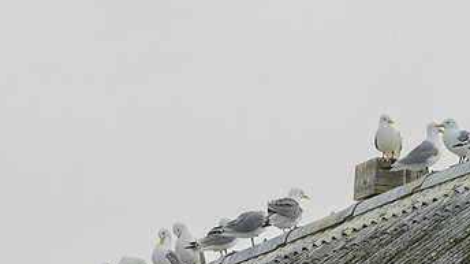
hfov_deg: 2.4
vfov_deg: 1.3
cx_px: 339
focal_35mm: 905
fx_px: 11272
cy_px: 213
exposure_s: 1/400
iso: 800
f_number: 16
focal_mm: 500
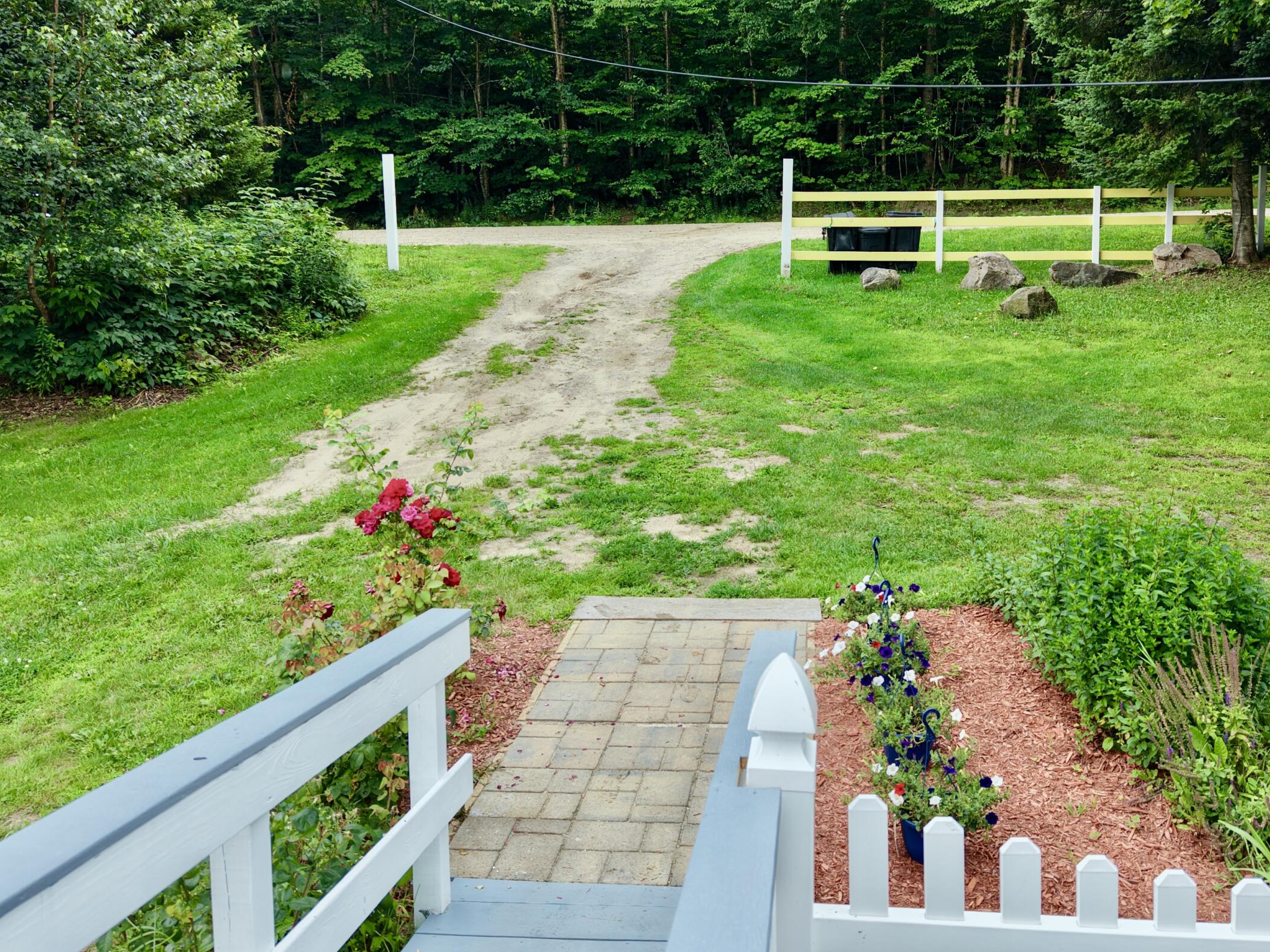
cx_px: 729
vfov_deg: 41.2
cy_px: 312
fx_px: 1247
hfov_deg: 53.8
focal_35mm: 34
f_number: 1.8
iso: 100
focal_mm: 8.67
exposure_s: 1/200
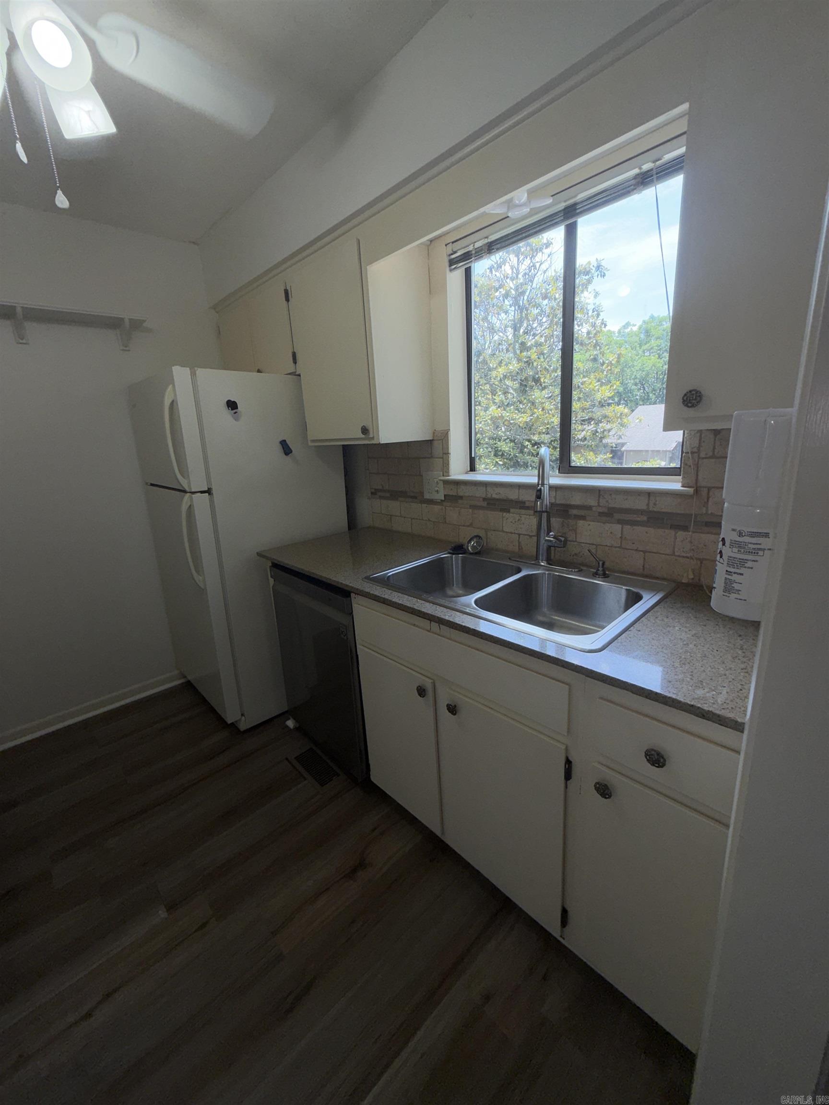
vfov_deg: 102.1
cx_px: 414
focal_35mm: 14
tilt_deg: -14.3
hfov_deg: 85.7
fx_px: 447
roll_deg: +3.1
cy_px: 552
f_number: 2.2
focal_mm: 2.22
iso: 16
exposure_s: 1/156
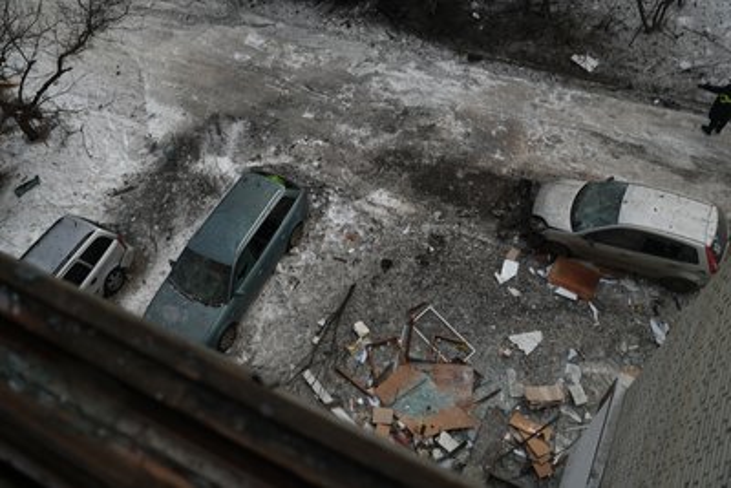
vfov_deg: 45.0
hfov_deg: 63.6
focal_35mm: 29
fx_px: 589
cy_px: 244
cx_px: 366
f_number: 2.8
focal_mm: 29
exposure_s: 1/160
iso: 50
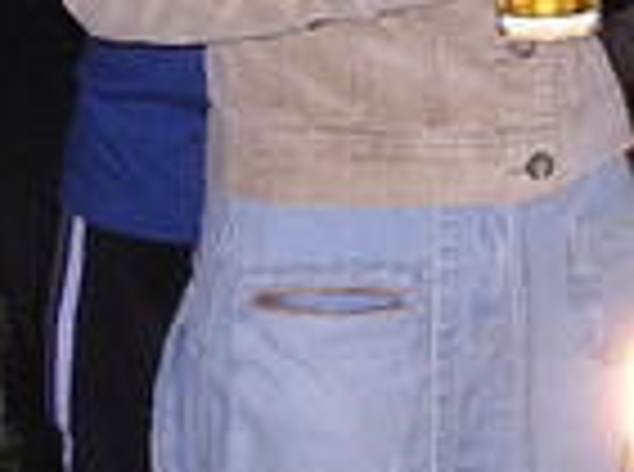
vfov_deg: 8.4
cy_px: -180
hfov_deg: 11.3
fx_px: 3160
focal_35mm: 173
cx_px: 638
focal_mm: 5.8
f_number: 2.8
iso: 270
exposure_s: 1/60.1
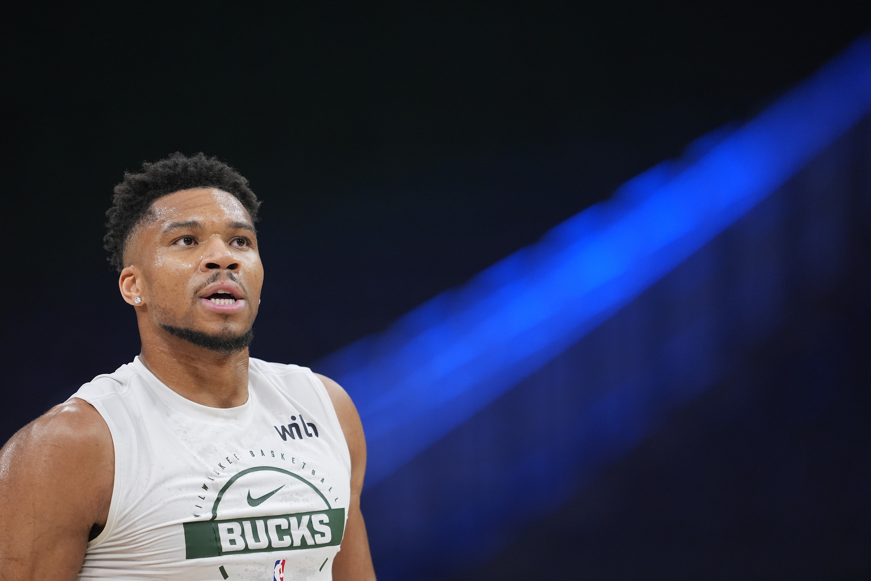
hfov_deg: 5.2
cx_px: 436
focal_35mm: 400
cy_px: 290
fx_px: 9677
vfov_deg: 3.4
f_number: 2.8
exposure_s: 1/1600
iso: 3200
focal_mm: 400
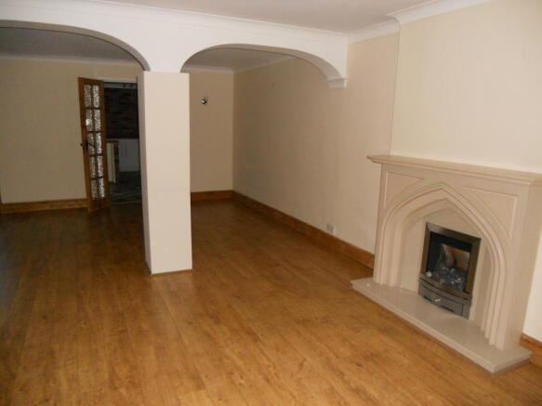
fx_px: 423
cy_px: 203
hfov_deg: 65.3
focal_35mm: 27
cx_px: 271
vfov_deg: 51.3
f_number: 3.2
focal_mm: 4.9
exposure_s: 1/25
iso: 400
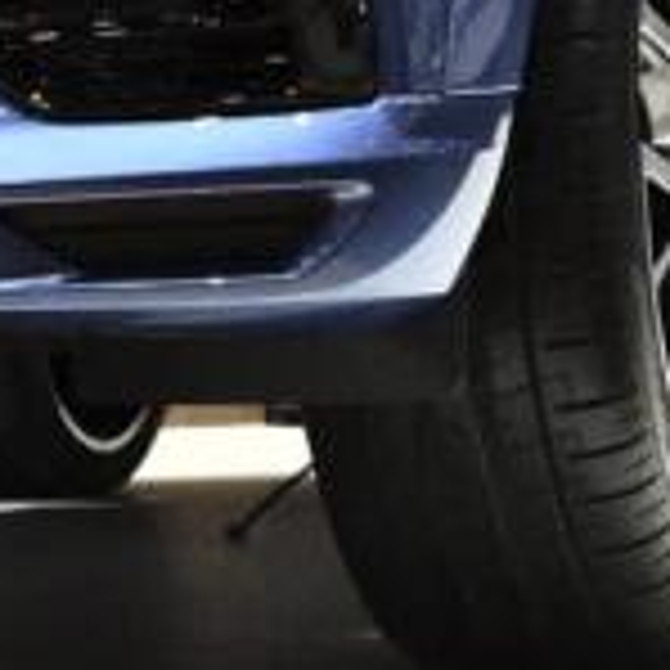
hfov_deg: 8.4
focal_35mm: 206
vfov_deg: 7.8
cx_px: -130
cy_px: -1016
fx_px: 4511
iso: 1000
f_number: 8
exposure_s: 1/200
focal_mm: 20
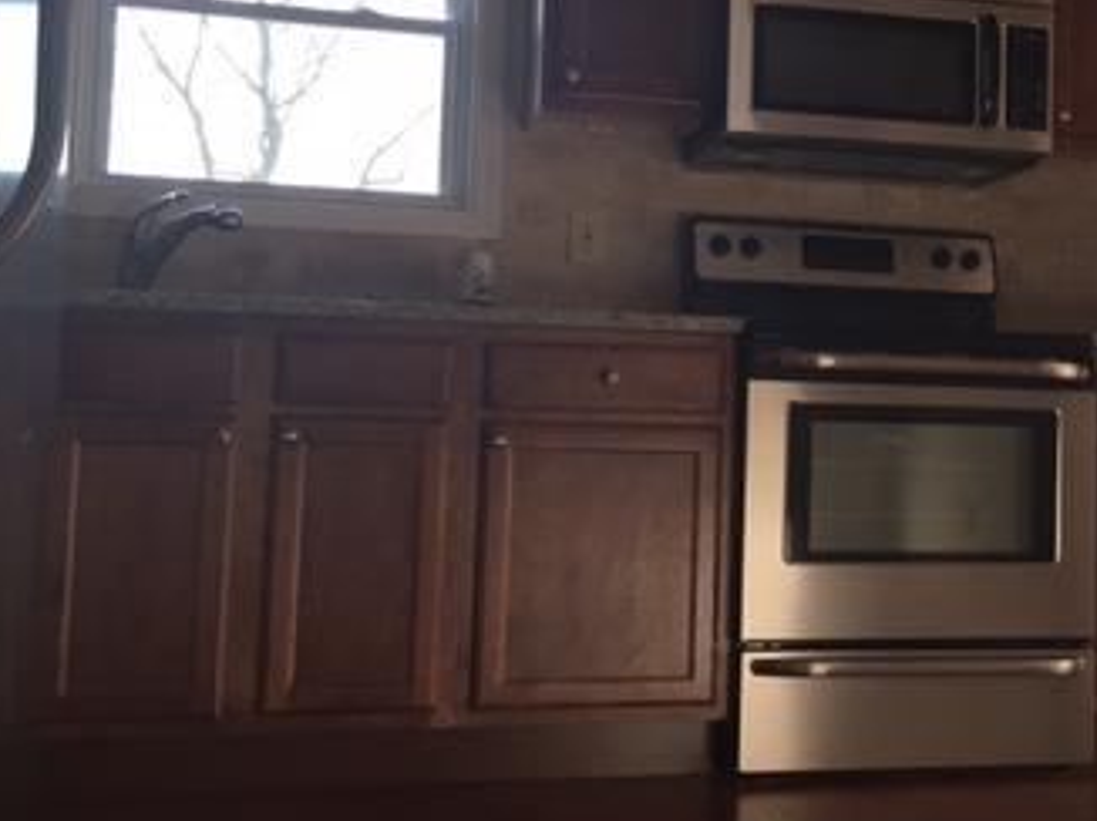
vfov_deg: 25.5
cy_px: 293
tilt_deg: +6.3
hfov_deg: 33.1
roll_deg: -1.1
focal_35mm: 57
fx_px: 1805
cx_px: 835
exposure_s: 1/77
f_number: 2.2
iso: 25
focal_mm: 4.15
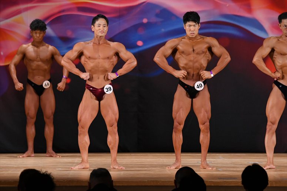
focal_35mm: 225
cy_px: 96
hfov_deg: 9.2
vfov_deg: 6.1
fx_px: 1793
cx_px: 144
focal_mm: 150
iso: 3200
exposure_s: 1/400
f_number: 5.6
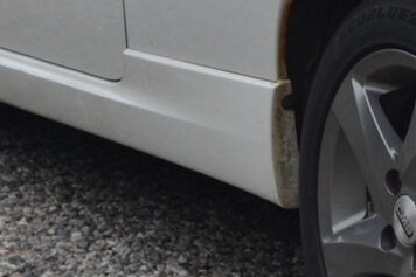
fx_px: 2056
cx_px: 625
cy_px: -189
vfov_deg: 7.5
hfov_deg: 11.1
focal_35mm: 178
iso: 100
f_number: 5.6
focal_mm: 22
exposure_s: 1/125
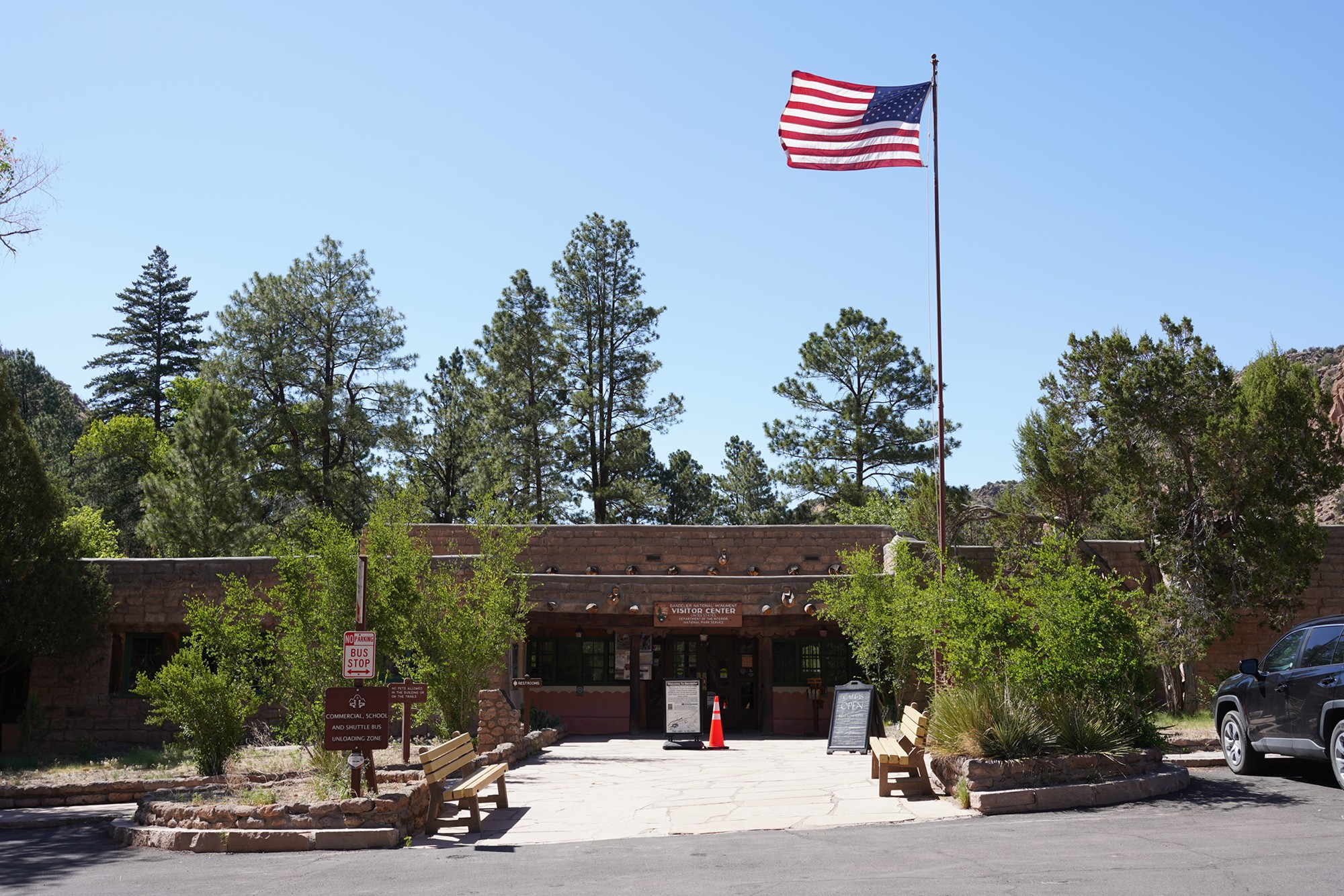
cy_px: 448
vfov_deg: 36.9
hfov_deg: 53.1
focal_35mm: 36
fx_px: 1344
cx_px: 672
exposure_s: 1/100
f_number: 10
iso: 100
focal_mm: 36
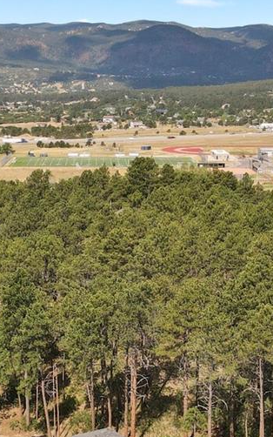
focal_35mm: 73
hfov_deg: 17.8
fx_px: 869
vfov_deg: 27.9
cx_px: 100
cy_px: 320
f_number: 2.8
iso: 100
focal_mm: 4.5
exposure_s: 1/500
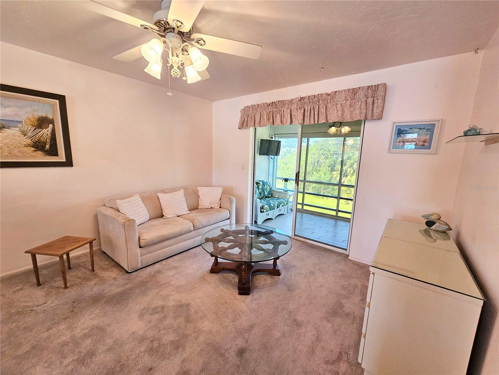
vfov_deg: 89.9
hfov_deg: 106.2
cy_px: 188
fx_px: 187
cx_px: 250
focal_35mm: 13
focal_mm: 2.2
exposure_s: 1/60
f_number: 2.2
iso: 250
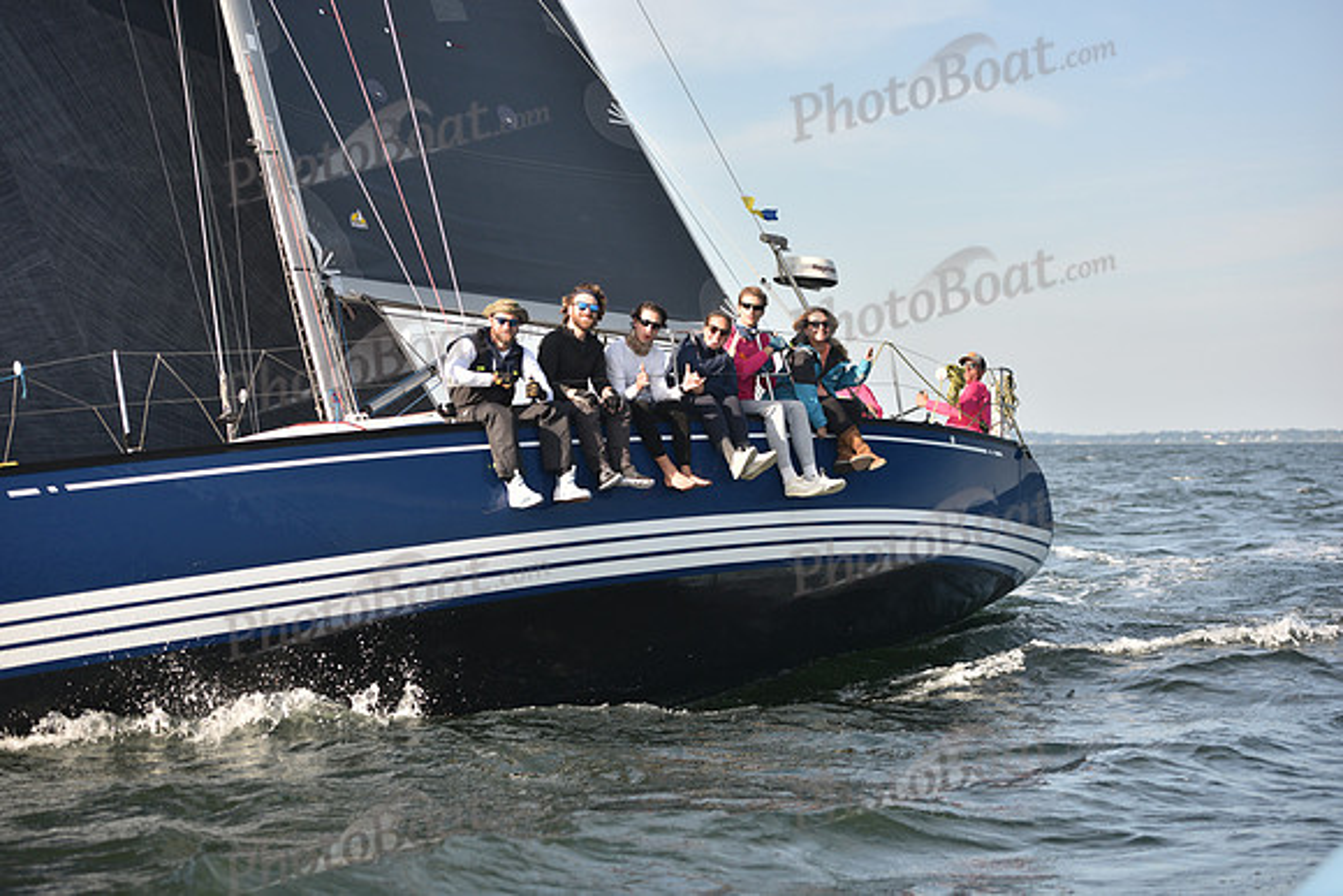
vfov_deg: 19.5
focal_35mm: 70
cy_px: 448
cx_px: 672
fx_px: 2612
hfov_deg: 28.8
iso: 250
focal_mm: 70
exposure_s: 1/800
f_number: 3.5
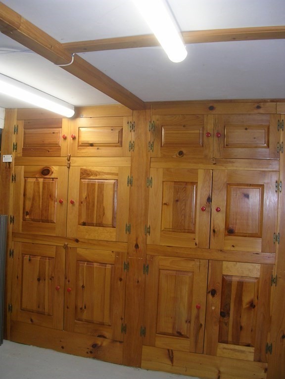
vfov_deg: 49.0
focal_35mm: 38
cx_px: 142
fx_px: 417
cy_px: 190
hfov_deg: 37.7
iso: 50
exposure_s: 1/30
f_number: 2.8
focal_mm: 5.8
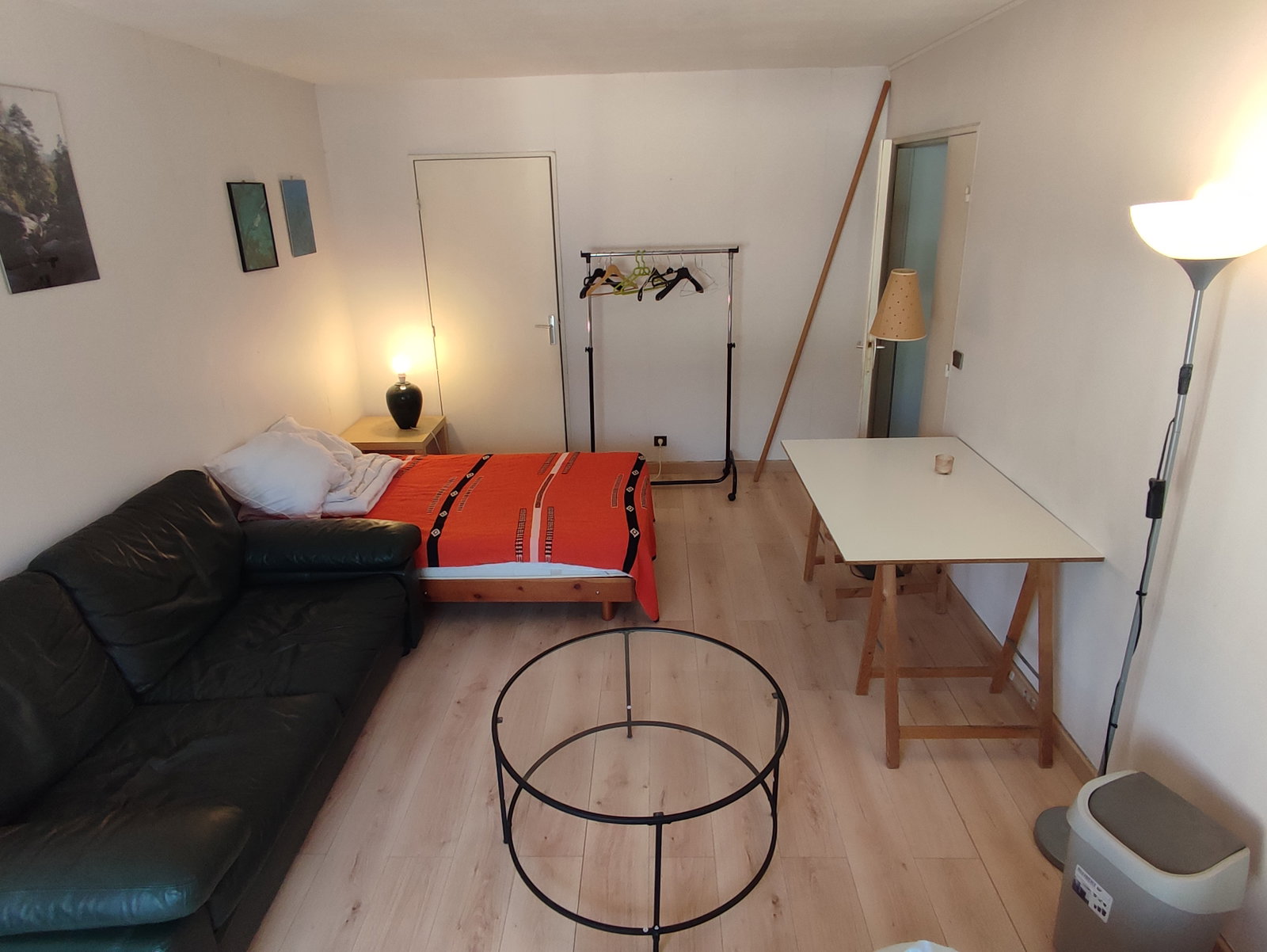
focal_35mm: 16
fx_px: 586
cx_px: 634
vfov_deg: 78.2
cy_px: 476
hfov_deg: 94.5
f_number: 2.2
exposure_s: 1/50
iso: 214
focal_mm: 1.65
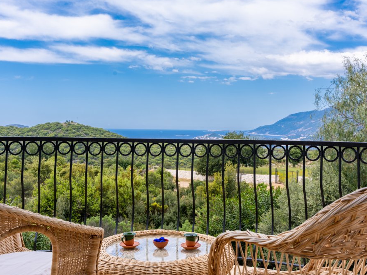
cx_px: 177
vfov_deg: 36.0
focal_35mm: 40
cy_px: 136
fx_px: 424
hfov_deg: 46.8
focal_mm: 36
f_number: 10
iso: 100
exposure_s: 1/160
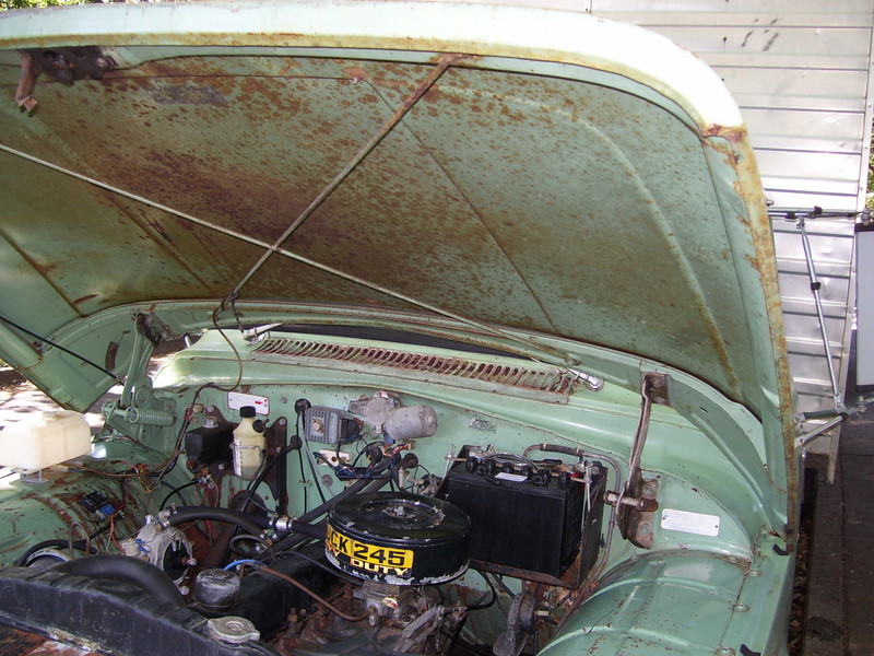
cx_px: 437
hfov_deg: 51.4
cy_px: 328
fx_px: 909
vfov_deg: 39.7
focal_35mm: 36
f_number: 2.7
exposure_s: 1/60
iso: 80
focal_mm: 6
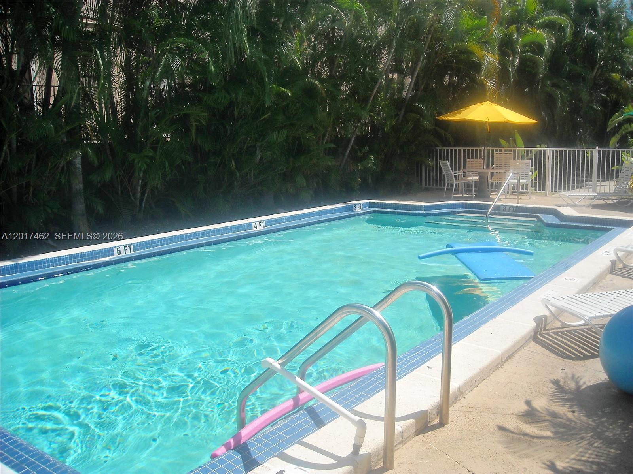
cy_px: 237
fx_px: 640
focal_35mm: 35
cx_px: 316
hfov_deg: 52.6
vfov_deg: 40.7
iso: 64
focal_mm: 5.7
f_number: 5.6
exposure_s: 1/369
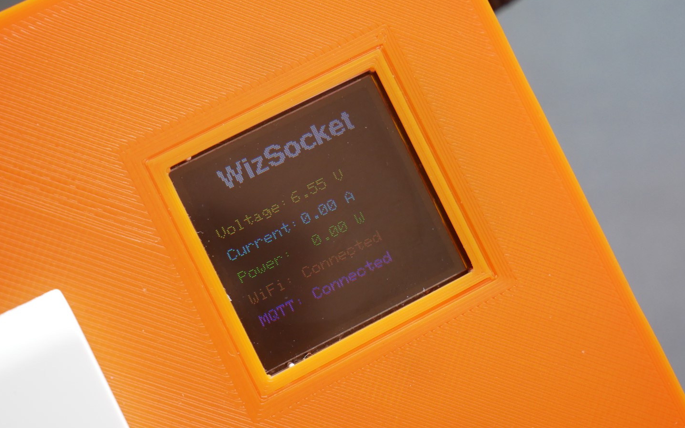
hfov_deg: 22.1
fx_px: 1755
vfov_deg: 13.9
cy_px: 183
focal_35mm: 94
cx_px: 343
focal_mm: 44
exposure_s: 1/100
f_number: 5.6
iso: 800
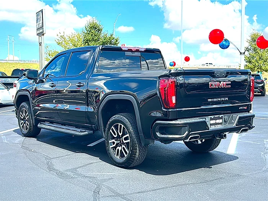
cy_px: 100
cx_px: 134
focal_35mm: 38
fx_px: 294
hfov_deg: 49.0
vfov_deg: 37.7
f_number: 1.78
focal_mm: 6.86
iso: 80
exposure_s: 1/1887
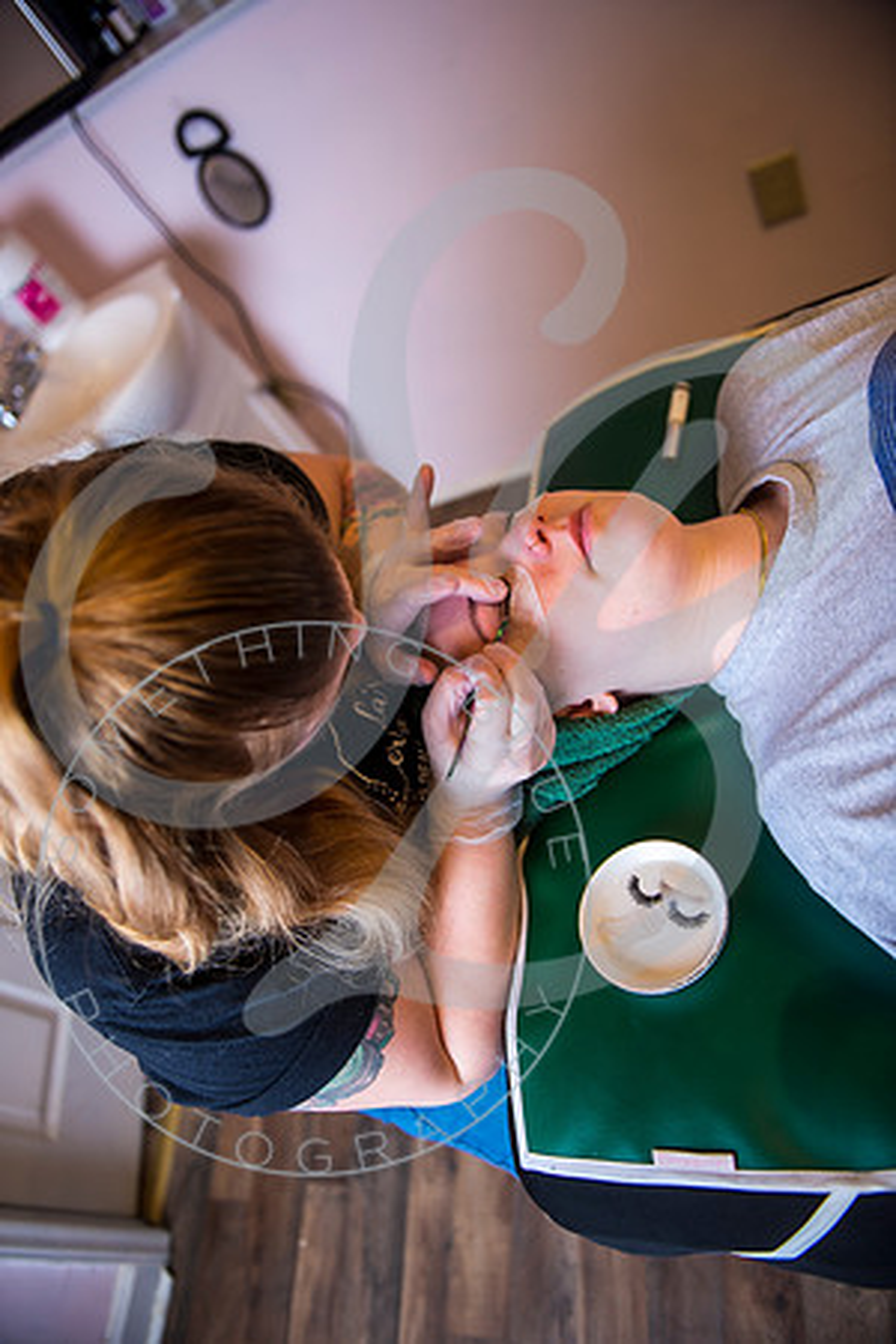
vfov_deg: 73.7
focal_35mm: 24
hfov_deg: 53.1
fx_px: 896
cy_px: 672
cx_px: 448
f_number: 2.8
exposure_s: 1/125
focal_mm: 24
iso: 200
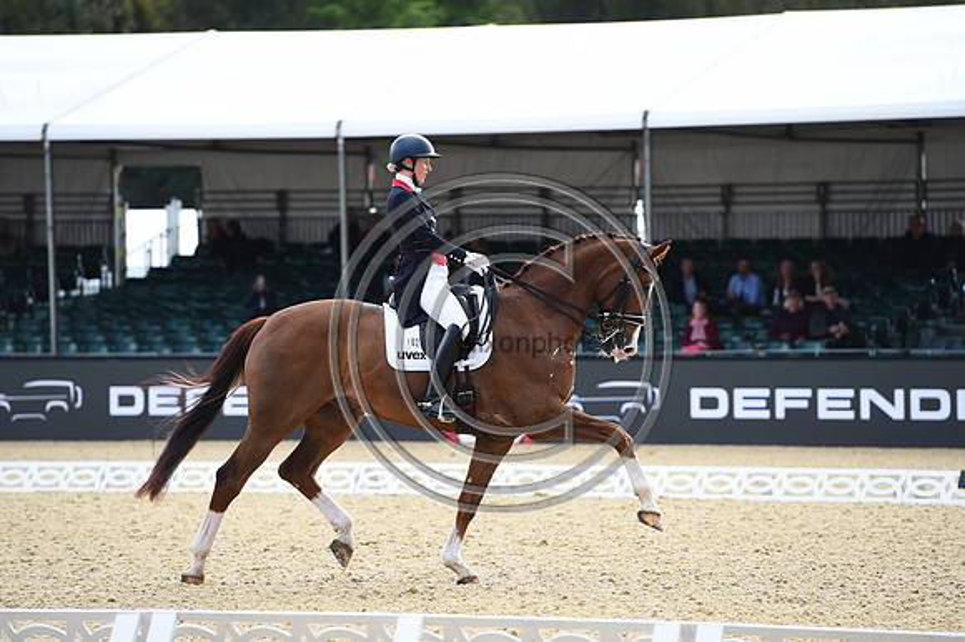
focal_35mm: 200
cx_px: 482
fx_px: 5358
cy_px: 321
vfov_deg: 6.9
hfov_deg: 10.3
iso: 560
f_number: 4.5
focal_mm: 200
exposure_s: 1/1250
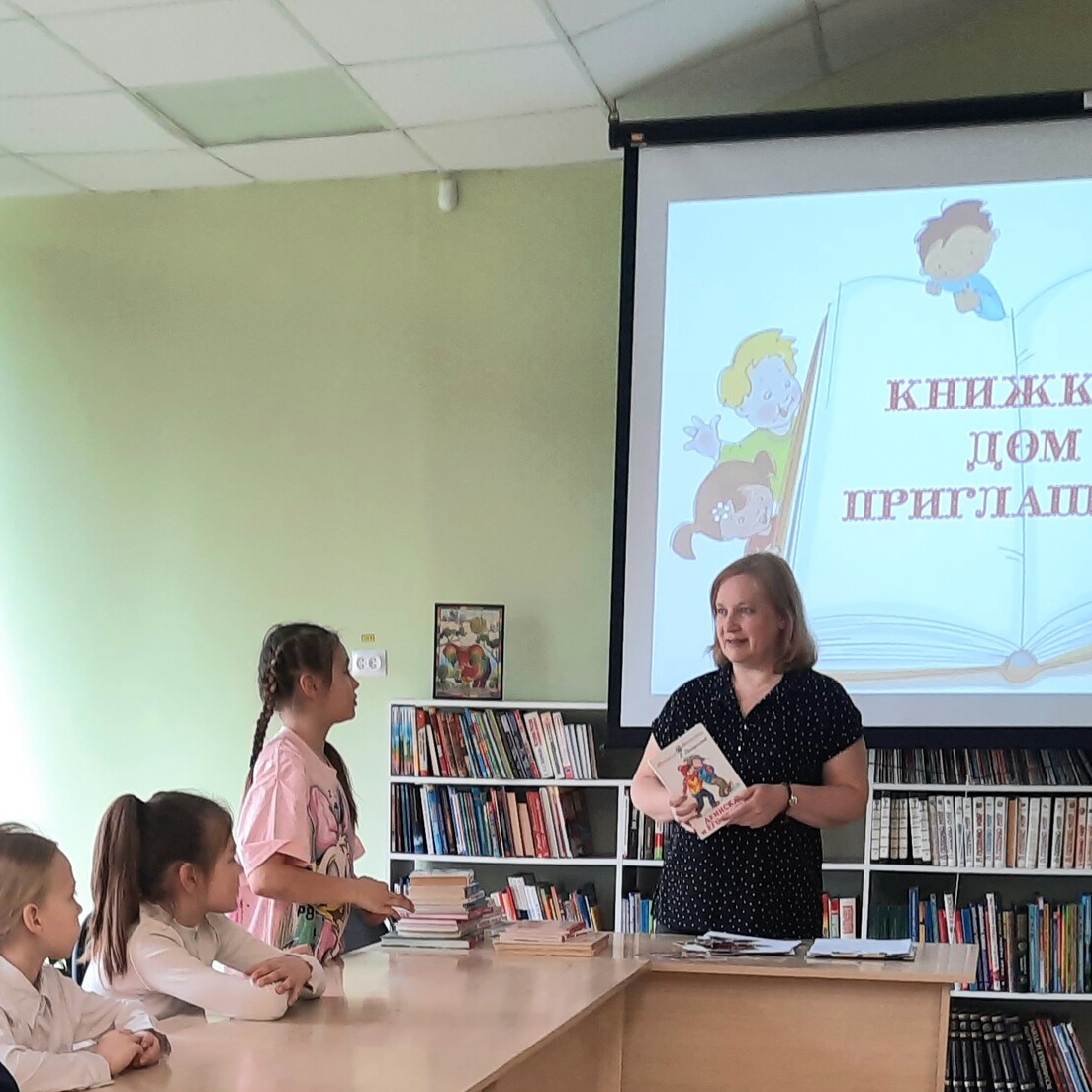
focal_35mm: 30
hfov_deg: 54.0
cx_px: 527
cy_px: 546
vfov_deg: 54.0
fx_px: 1071
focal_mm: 4.6
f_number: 2
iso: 100
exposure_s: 1/60.2
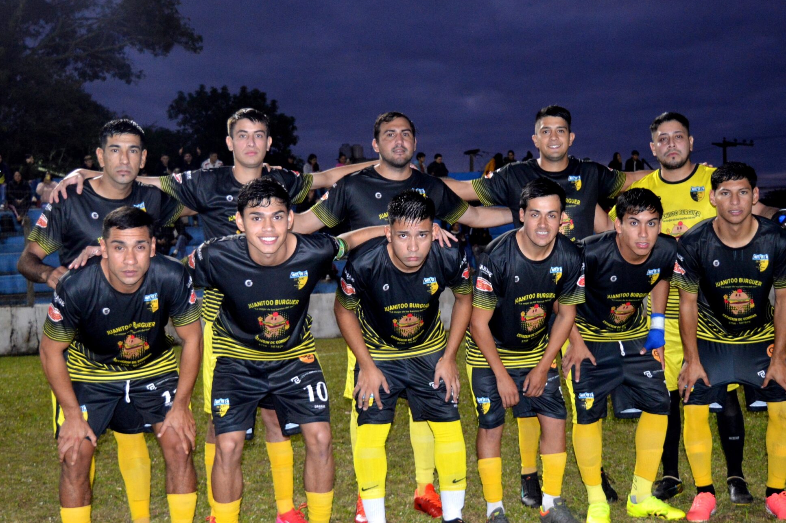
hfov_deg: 37.1
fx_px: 1171
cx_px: 410
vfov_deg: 25.1
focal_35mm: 54
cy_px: 308
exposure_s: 1/60
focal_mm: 27
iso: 1400
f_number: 4
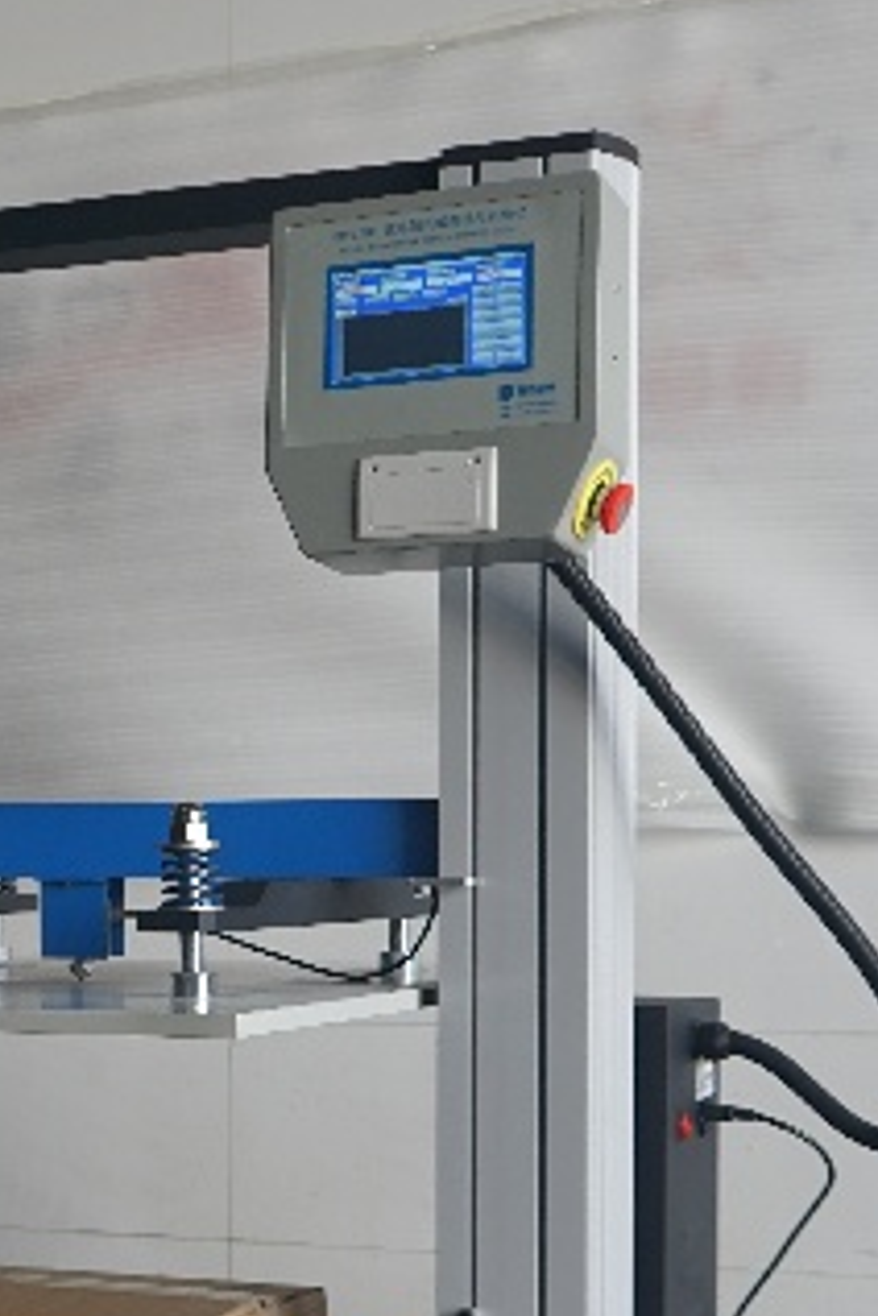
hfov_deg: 18.4
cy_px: 999
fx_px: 2670
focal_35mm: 73
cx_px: 87
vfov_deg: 27.3
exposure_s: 1/160
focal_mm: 29
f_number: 4
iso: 400
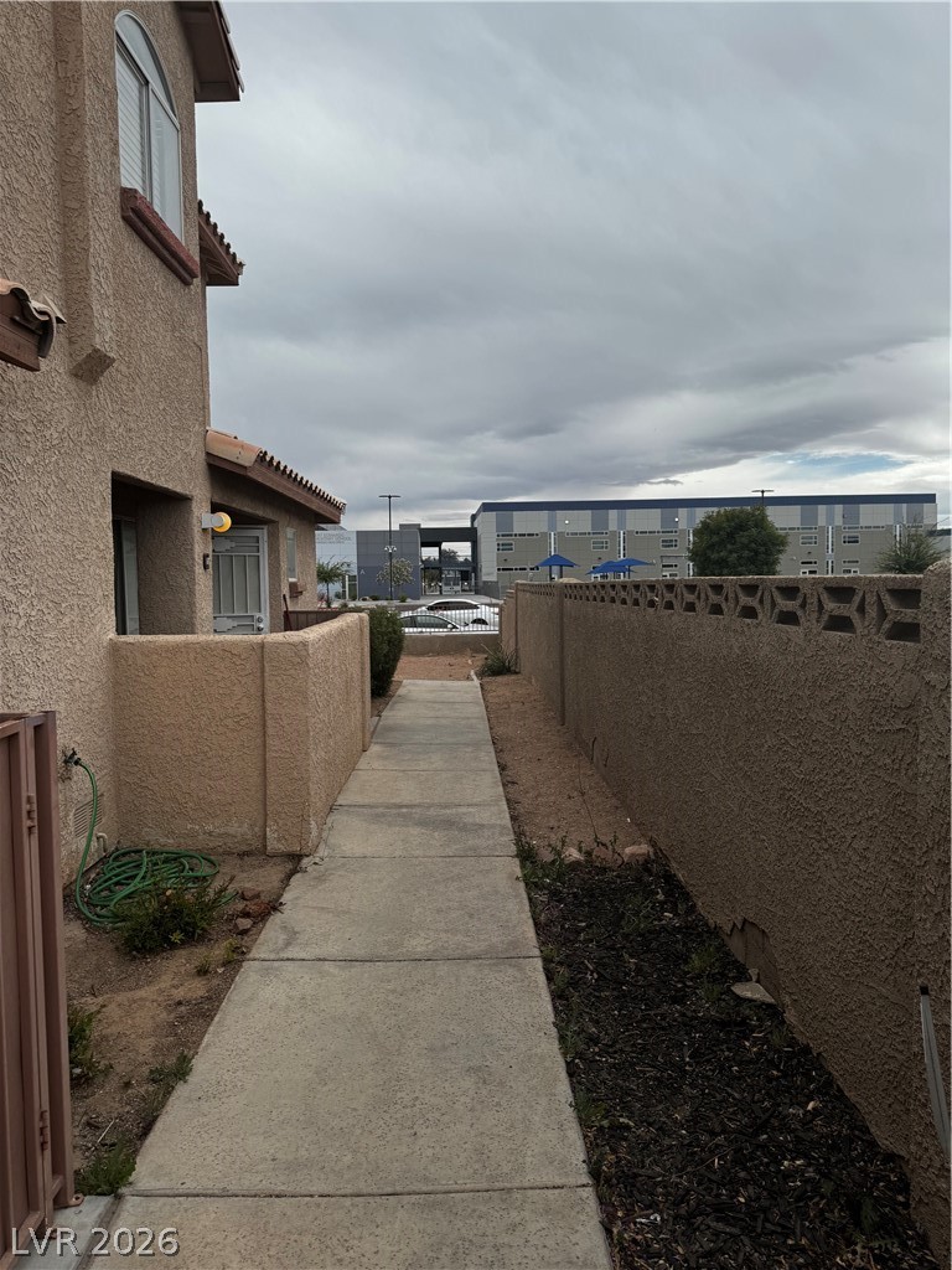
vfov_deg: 71.6
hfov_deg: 56.8
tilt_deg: -2.2
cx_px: 476
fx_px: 880
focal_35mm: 24
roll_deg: +1.0
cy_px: 635
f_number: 1.78
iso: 80
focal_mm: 6.76
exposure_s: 1/4950
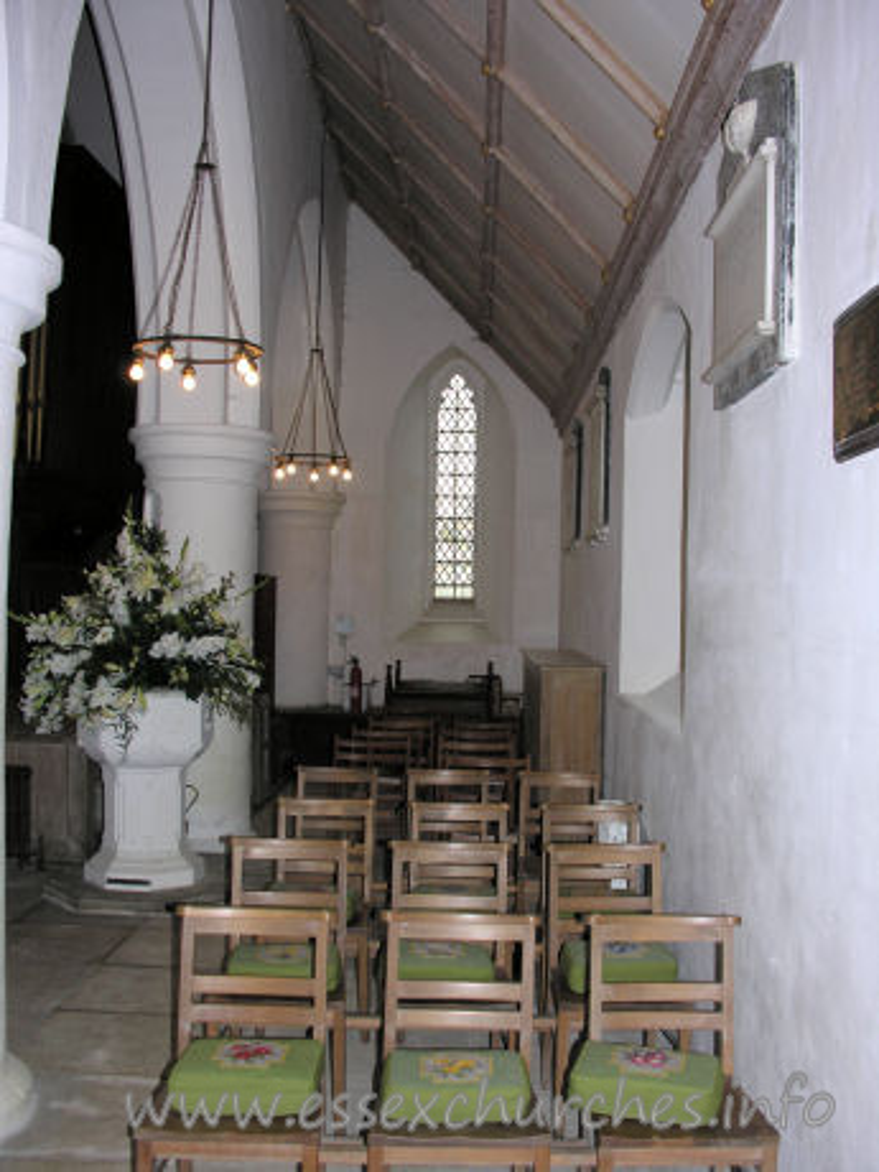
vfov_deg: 52.6
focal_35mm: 35
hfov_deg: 40.7
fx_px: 1185
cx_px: 440
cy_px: 586
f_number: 2.8
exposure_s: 1/60.1
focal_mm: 8.9
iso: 74
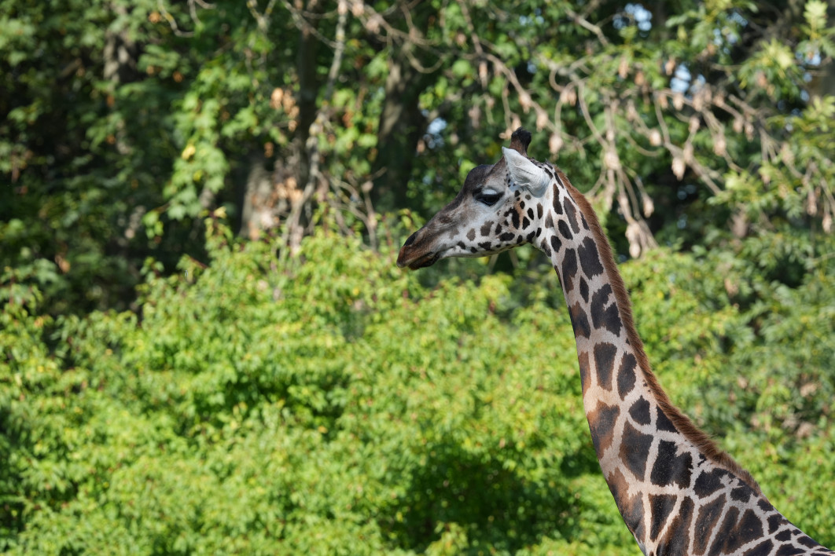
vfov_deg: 3.4
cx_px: 418
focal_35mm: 400
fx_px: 9277
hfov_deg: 5.2
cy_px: 278
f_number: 8
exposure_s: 1/640
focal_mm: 400
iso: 800
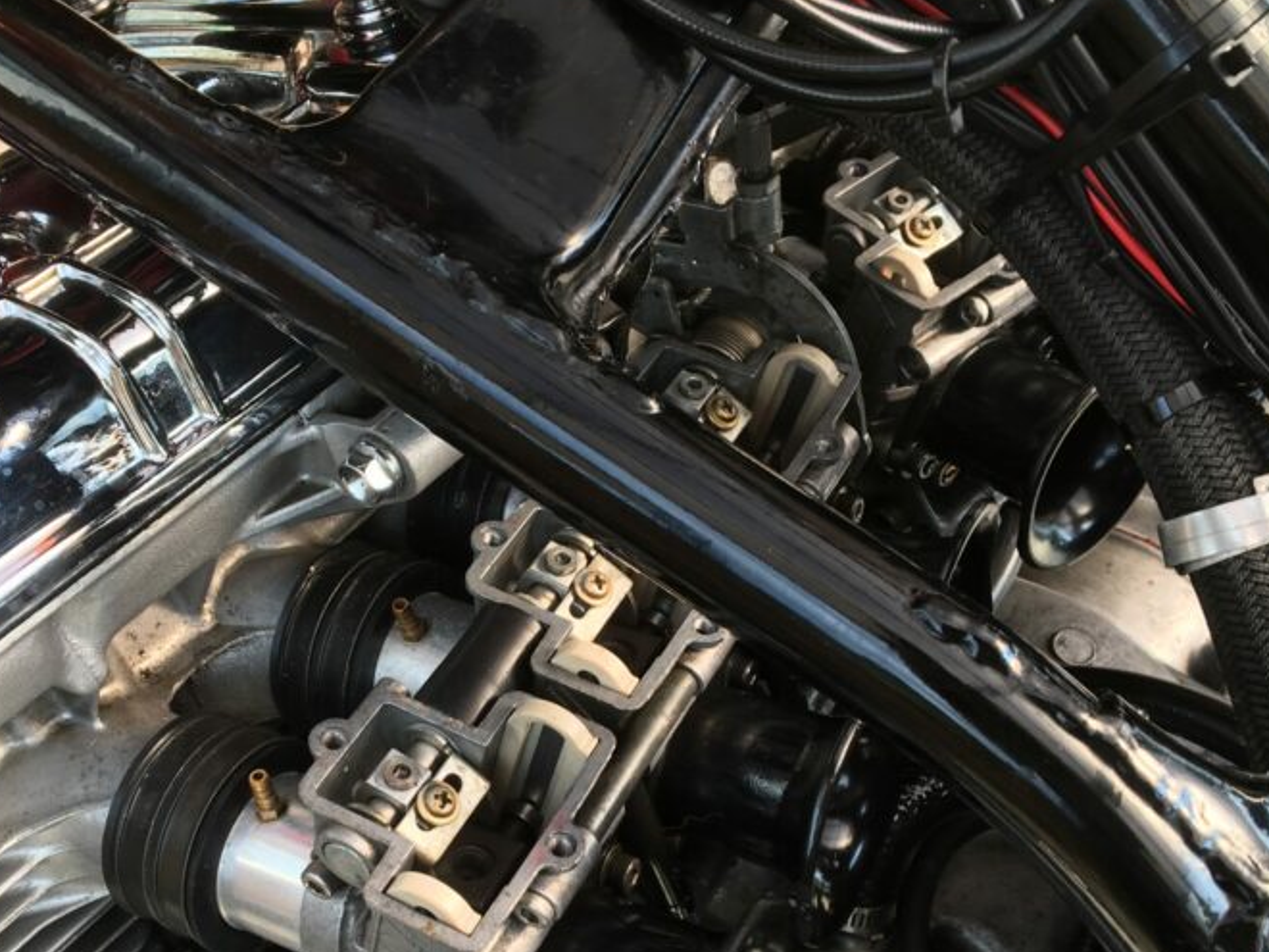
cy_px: 656
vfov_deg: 31.9
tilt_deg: -55.6
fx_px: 1650
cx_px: 558
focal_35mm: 45
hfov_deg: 42.0
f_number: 2.2
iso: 25
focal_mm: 4.15
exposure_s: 1/152
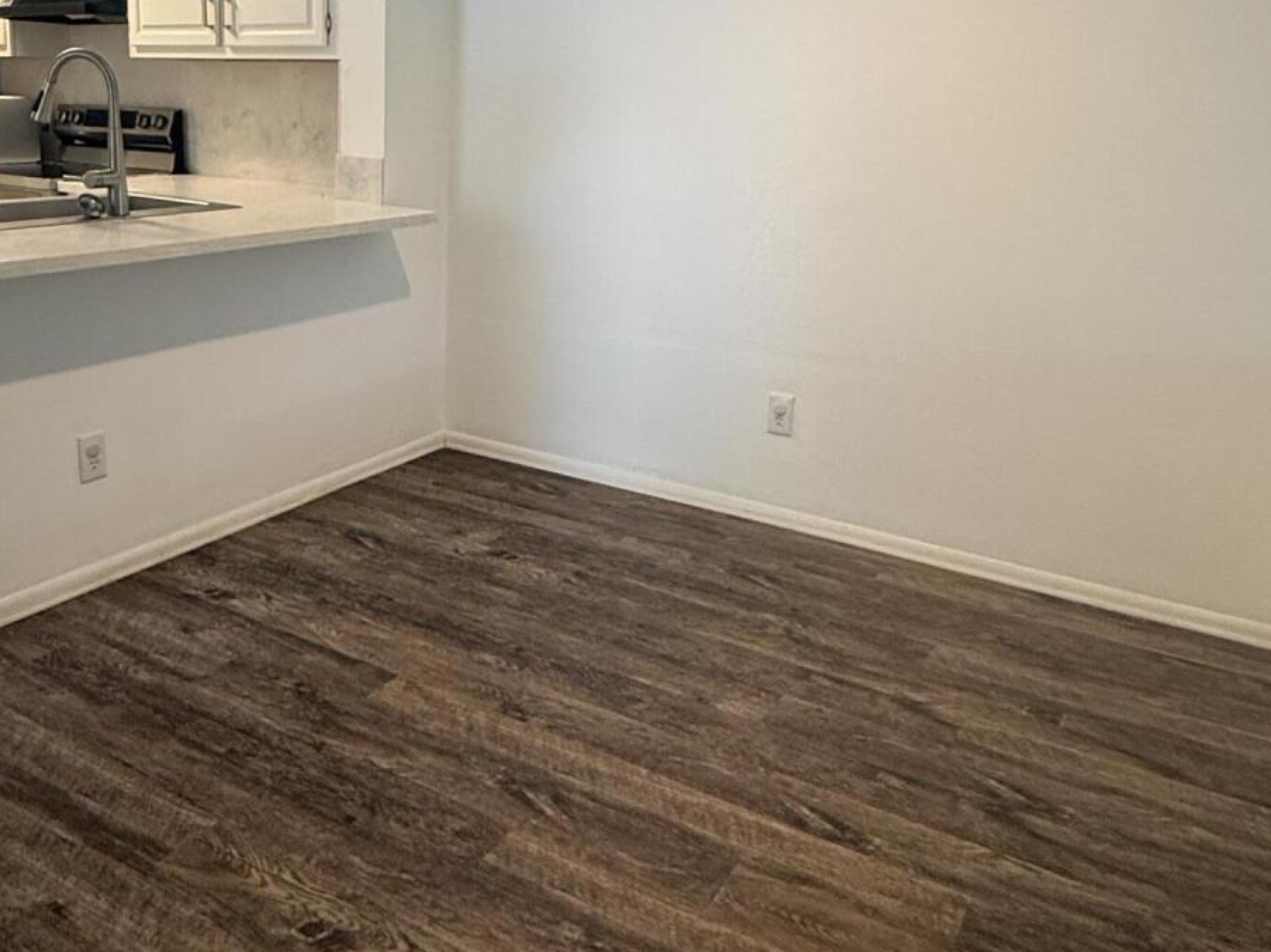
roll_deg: -1.9
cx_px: 500
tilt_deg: -12.1
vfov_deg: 45.0
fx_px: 1138
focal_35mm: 31
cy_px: 352
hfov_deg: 57.8
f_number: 2.2
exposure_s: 1/60
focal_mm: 2.22
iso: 250
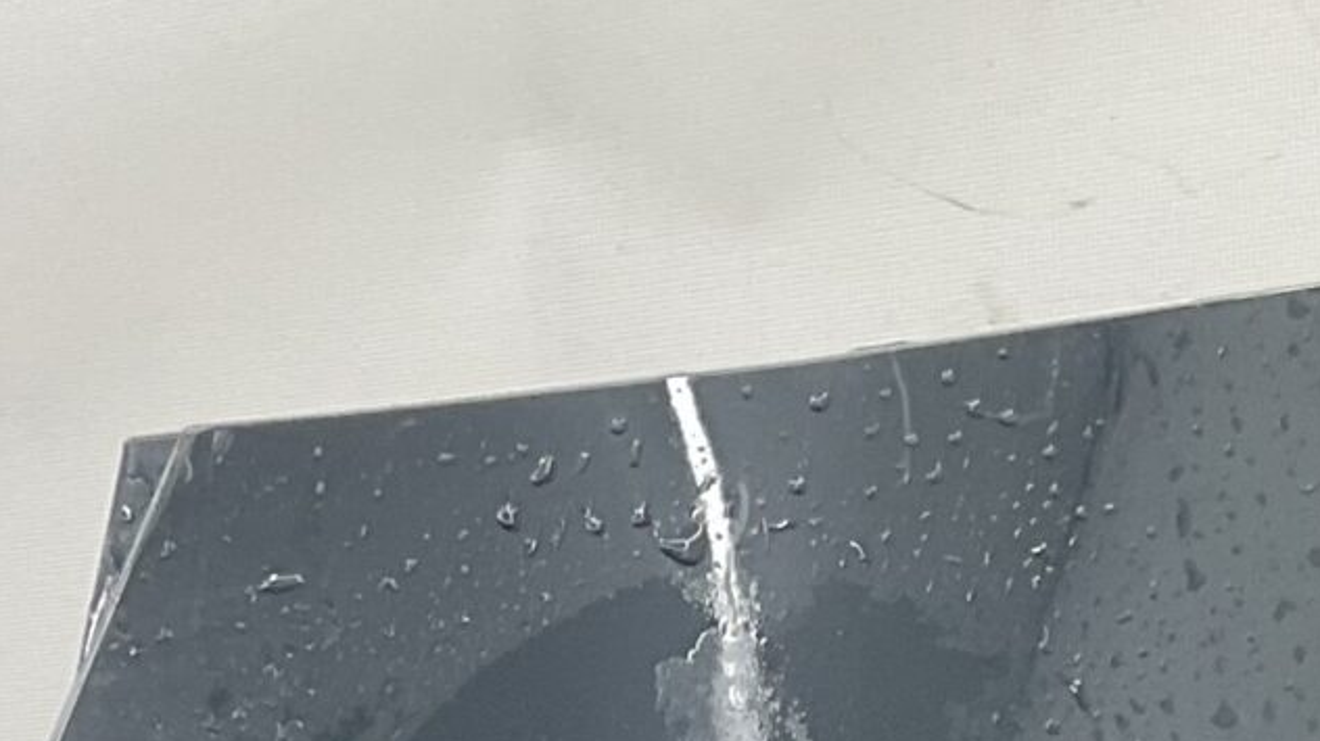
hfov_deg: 16.8
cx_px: 629
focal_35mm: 128
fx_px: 4479
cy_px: 1803
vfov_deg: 8.6
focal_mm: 3
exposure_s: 1/100
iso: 40
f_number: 1.8
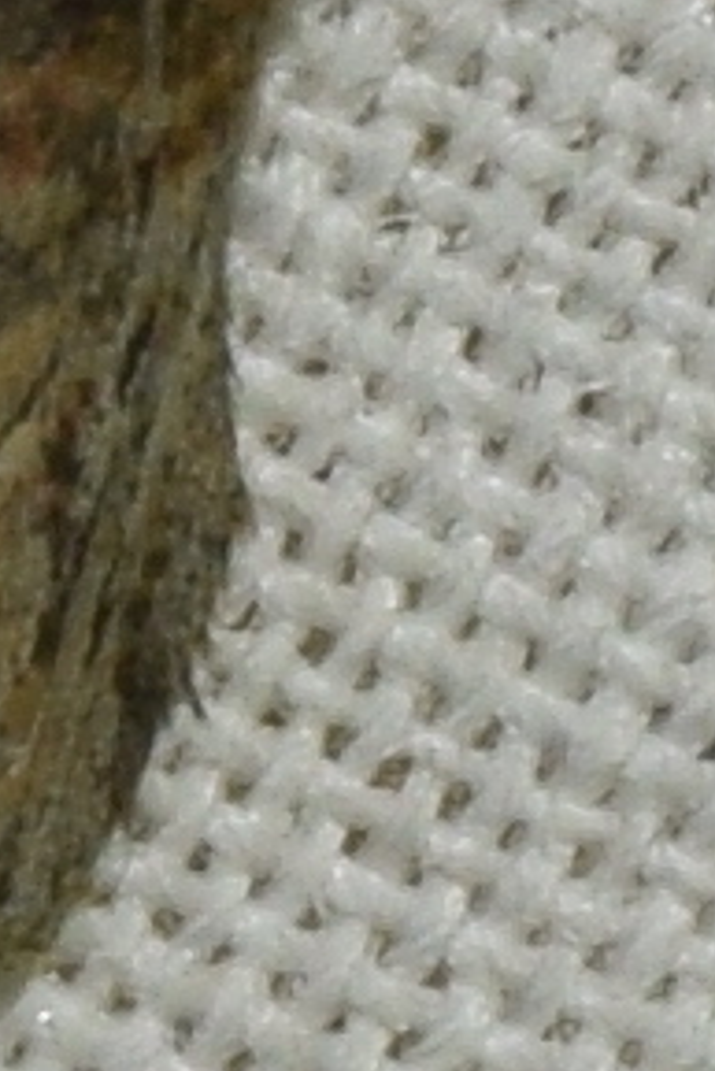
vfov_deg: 3.0
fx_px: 20768
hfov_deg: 2.0
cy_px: -111
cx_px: -48
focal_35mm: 698
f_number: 14
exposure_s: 1/200
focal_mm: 140
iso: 400
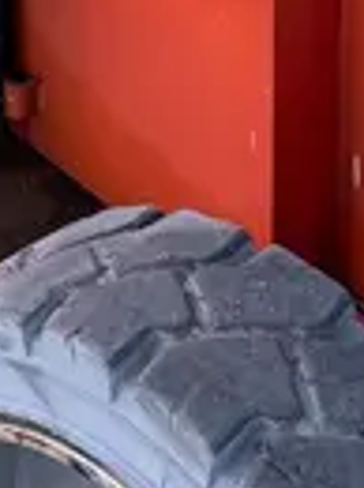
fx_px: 2068
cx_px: -15
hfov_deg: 10.0
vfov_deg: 11.8
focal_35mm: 147
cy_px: -535
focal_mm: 4.2
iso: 50
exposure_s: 1/419
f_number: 1.6
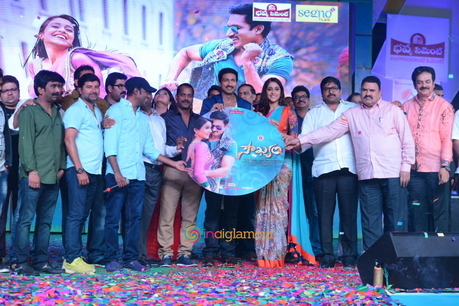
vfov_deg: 19.5
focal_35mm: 70
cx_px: 230
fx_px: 893
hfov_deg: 28.8
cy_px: 153
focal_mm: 70
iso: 800
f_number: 7.1
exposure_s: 1/160
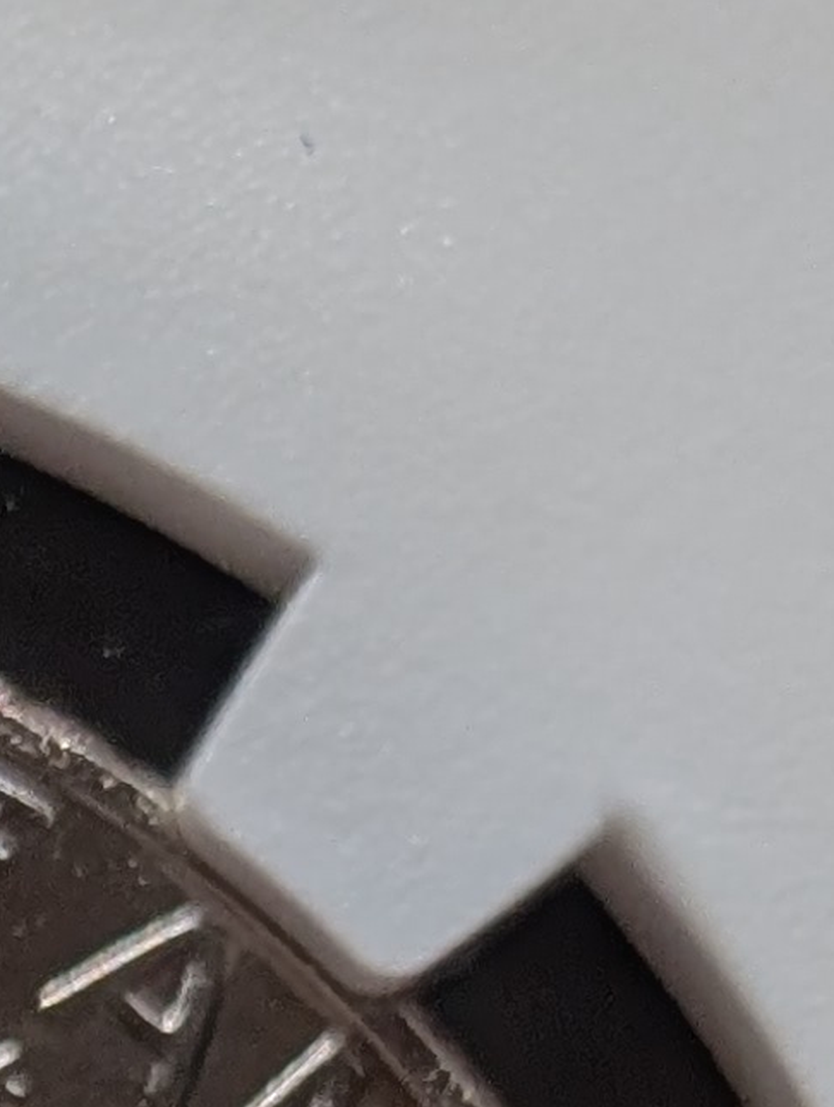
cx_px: -597
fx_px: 9929
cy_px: 2386
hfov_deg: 4.8
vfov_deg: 6.2
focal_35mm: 310
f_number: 1.68
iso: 27
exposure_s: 1/75.7
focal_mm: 6.9
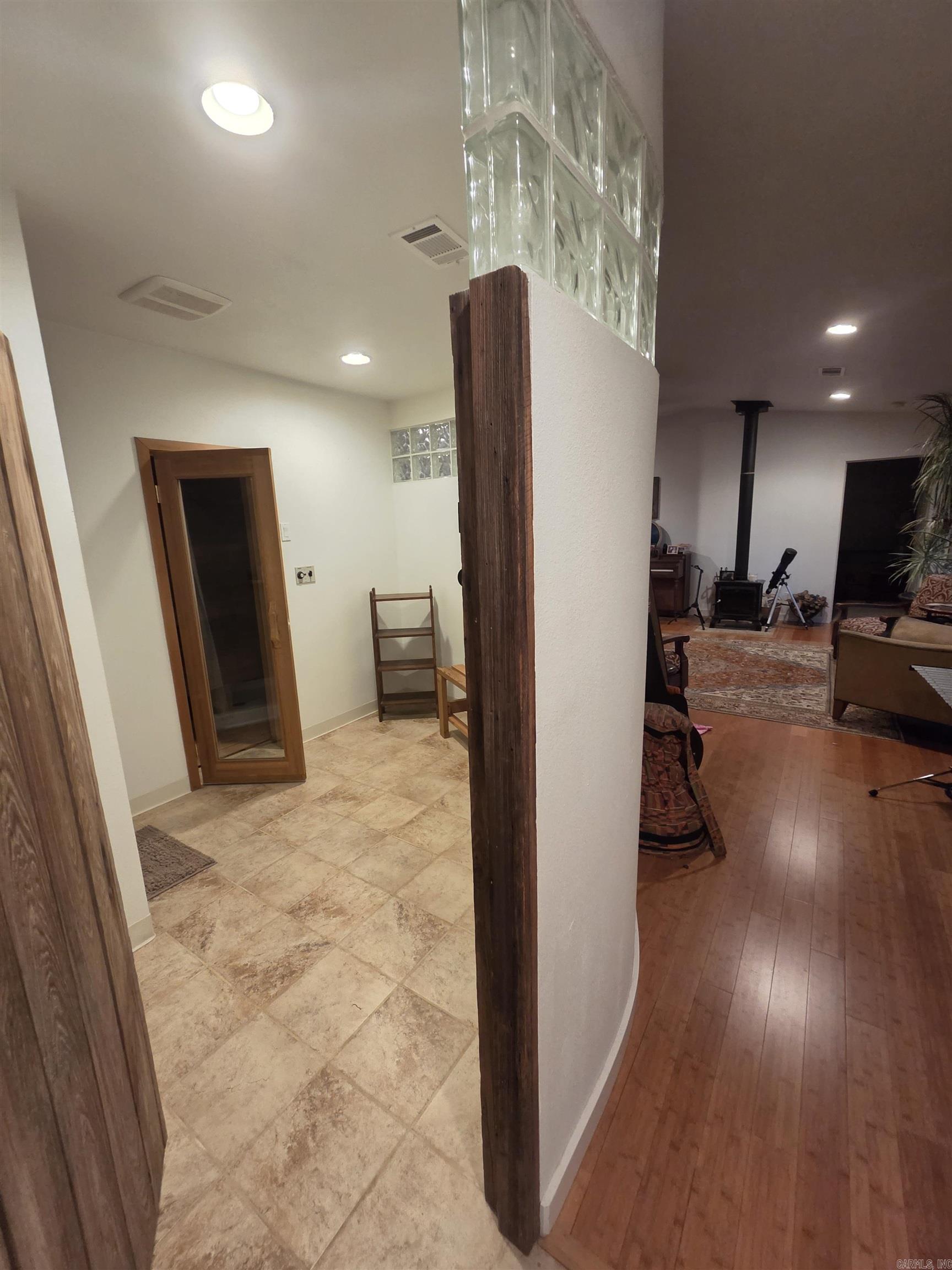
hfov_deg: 89.9
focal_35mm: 13
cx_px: 476
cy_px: 635
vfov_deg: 106.2
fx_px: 477
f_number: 2.2
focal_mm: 2.2
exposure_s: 1/60
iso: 640
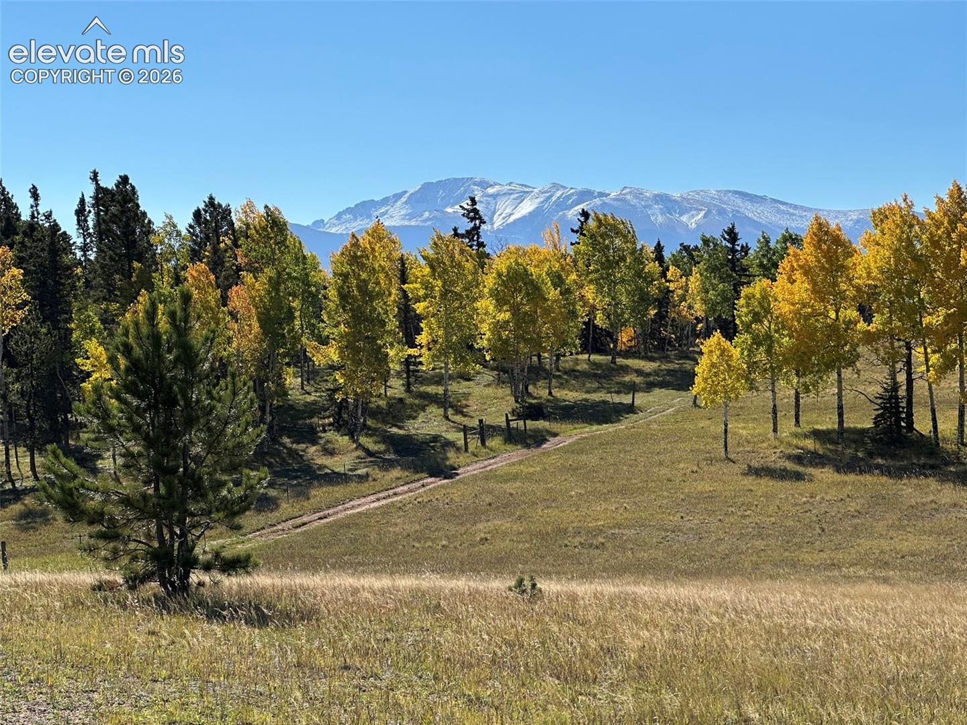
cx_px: 484
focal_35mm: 77
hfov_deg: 25.3
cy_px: 362
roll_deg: -0.7
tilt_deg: -0.5
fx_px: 2151
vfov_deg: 19.1
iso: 32
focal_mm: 9
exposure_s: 1/1155
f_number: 2.8
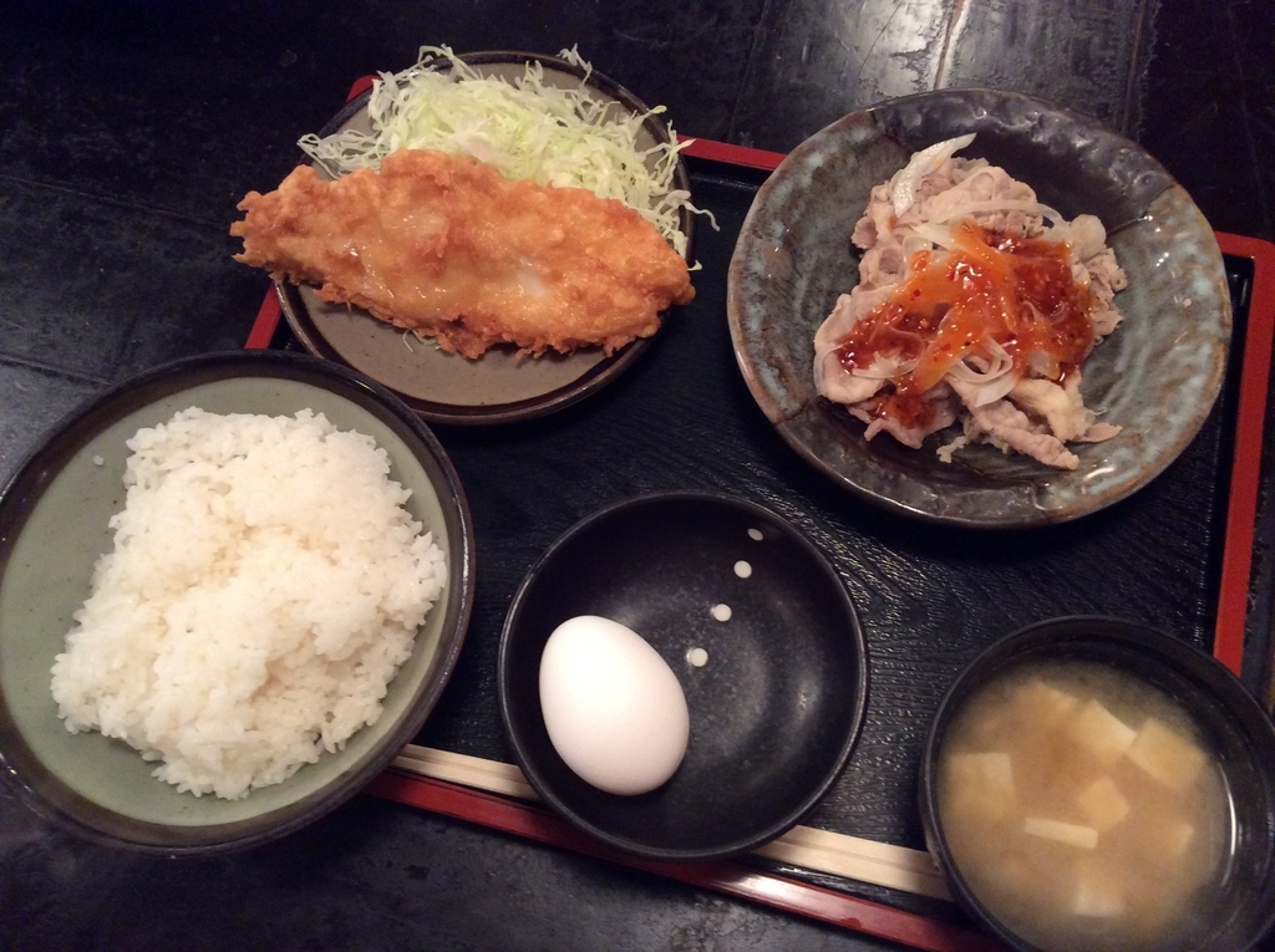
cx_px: 638
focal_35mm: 32
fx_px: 1177
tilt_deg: -68.9
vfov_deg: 44.1
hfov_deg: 56.9
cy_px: 476
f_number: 2.4
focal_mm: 3.3
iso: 200
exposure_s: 1/24
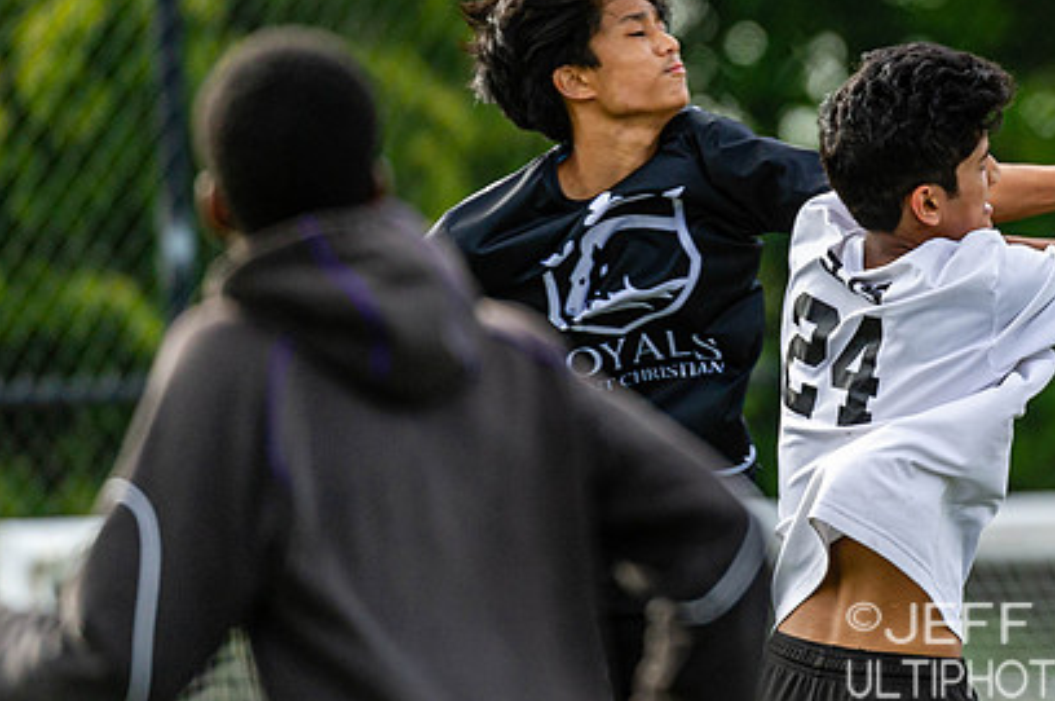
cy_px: 246
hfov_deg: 2.4
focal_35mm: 848
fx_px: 24821
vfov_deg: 1.6
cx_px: 1020
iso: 400
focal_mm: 400
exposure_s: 1/1000
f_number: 4
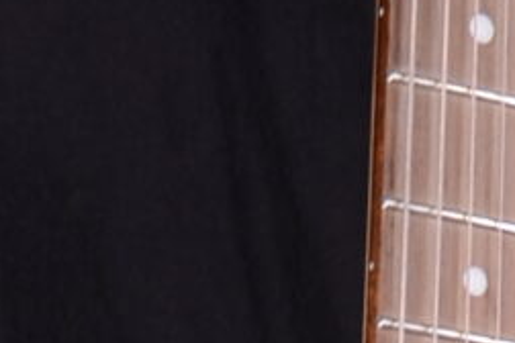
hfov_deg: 5.6
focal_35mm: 365
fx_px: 5221
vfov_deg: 3.3
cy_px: 2111
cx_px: -133
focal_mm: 24
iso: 200
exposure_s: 1/200
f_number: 11
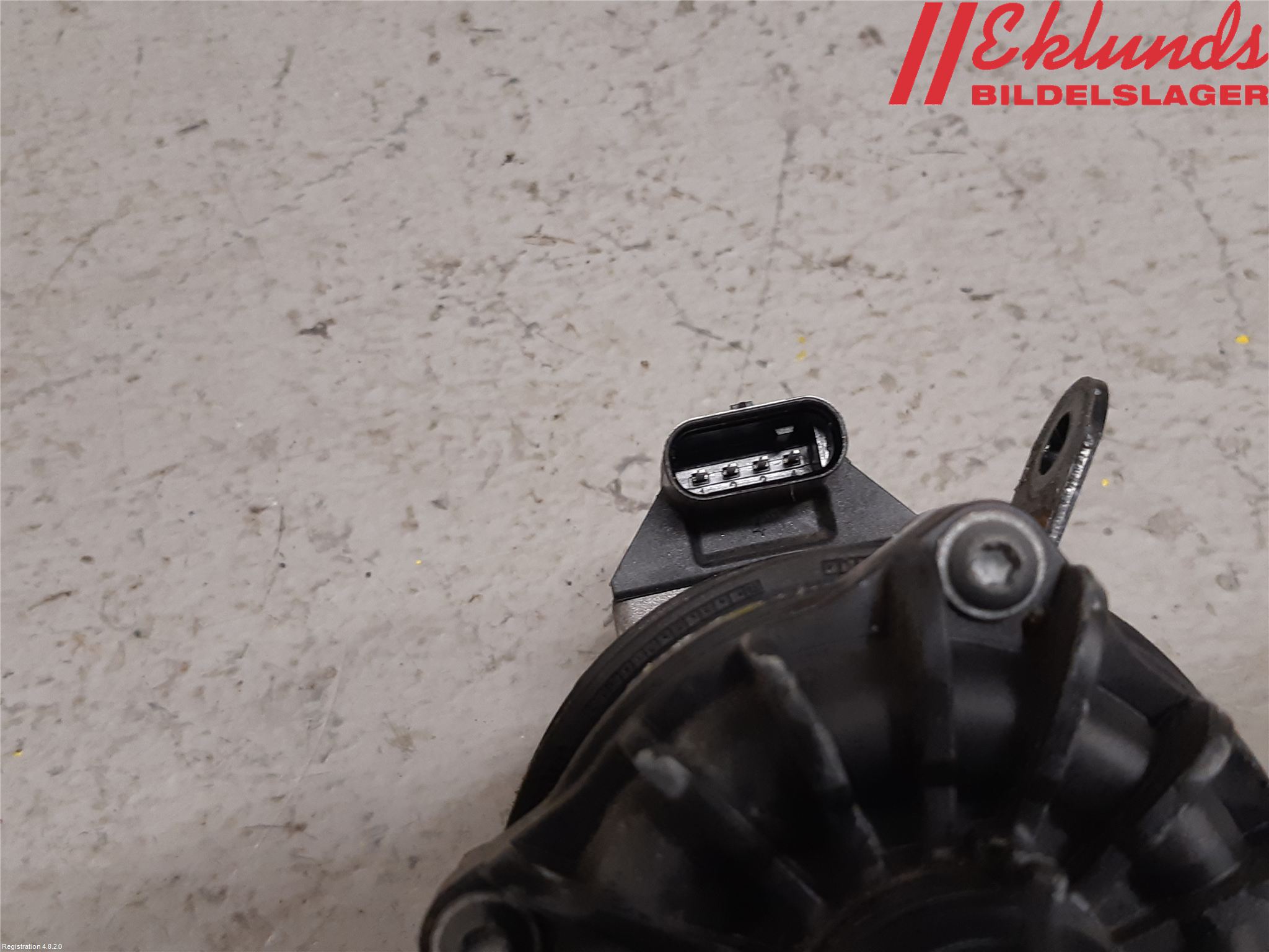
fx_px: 953
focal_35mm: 26
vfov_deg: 53.1
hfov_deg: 67.3
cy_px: 476
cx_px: 634
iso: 125
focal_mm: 3.93
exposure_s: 1/50
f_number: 1.7
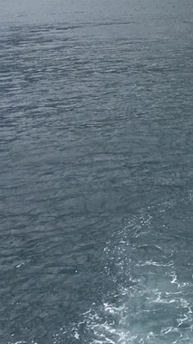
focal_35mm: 100
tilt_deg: -5.6
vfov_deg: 21.0
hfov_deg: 11.3
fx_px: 910
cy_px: 42
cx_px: 333
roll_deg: +2.8
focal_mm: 4.15
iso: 25
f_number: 2.2
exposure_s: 1/1282
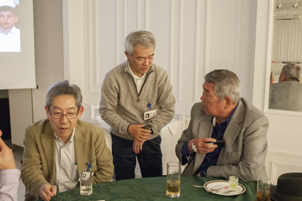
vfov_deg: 31.8
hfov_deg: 46.4
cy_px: 112
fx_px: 352
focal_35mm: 42
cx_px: 145
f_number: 5.6
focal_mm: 35
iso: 6400
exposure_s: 1/100
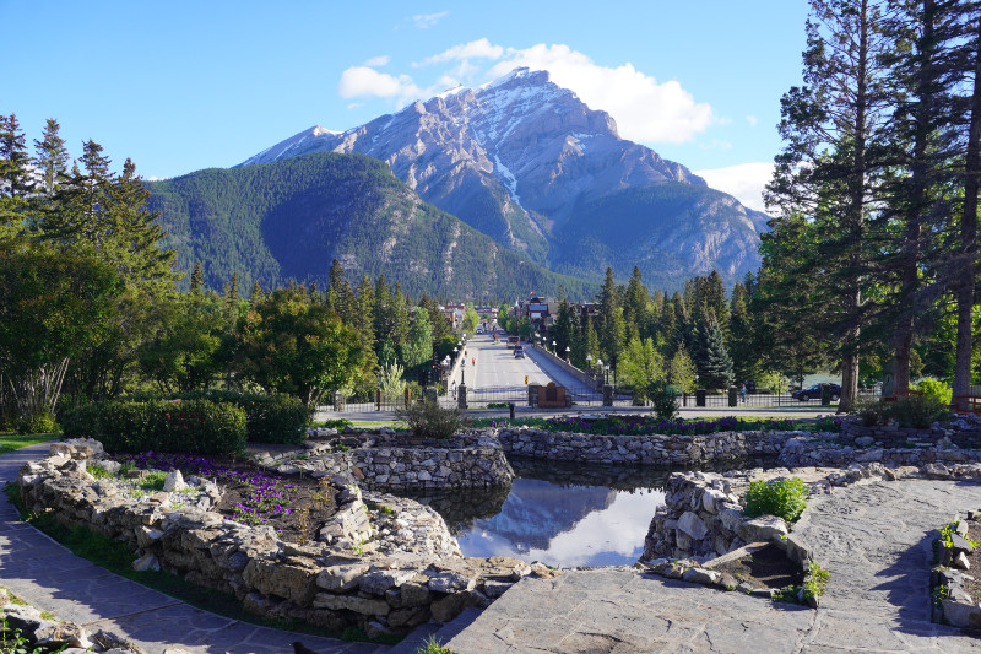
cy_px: 327
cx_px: 490
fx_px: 981
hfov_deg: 53.1
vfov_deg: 36.9
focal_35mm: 36
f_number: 8
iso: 100
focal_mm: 24
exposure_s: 1/100
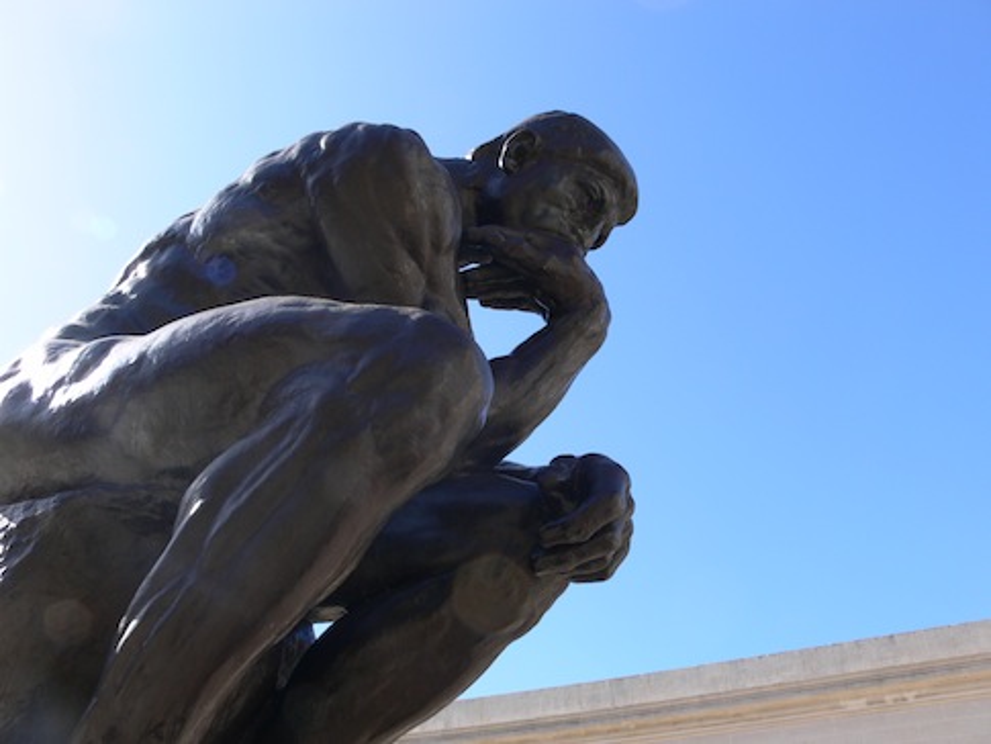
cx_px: 496
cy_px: 372
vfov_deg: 40.7
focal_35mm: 35
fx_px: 1002
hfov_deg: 52.6
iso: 80
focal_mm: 7.4
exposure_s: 1/160
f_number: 5.6
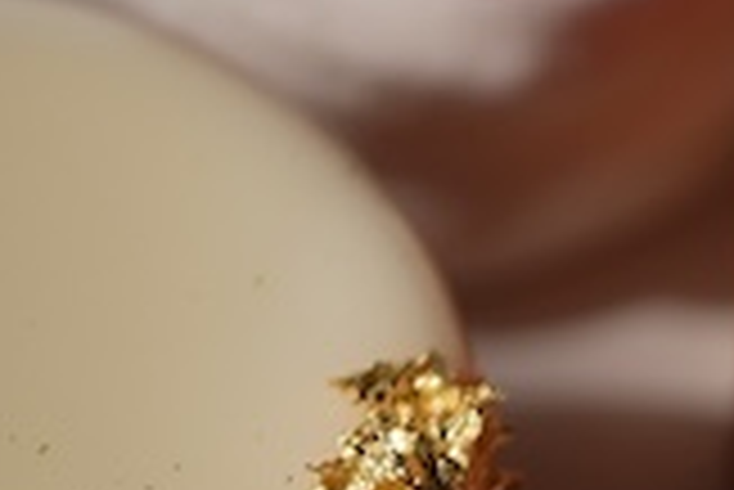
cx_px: 1531
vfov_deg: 2.3
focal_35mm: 596
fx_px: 12162
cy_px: 1029
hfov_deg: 3.4
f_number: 4
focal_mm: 90
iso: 80
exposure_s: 1/640
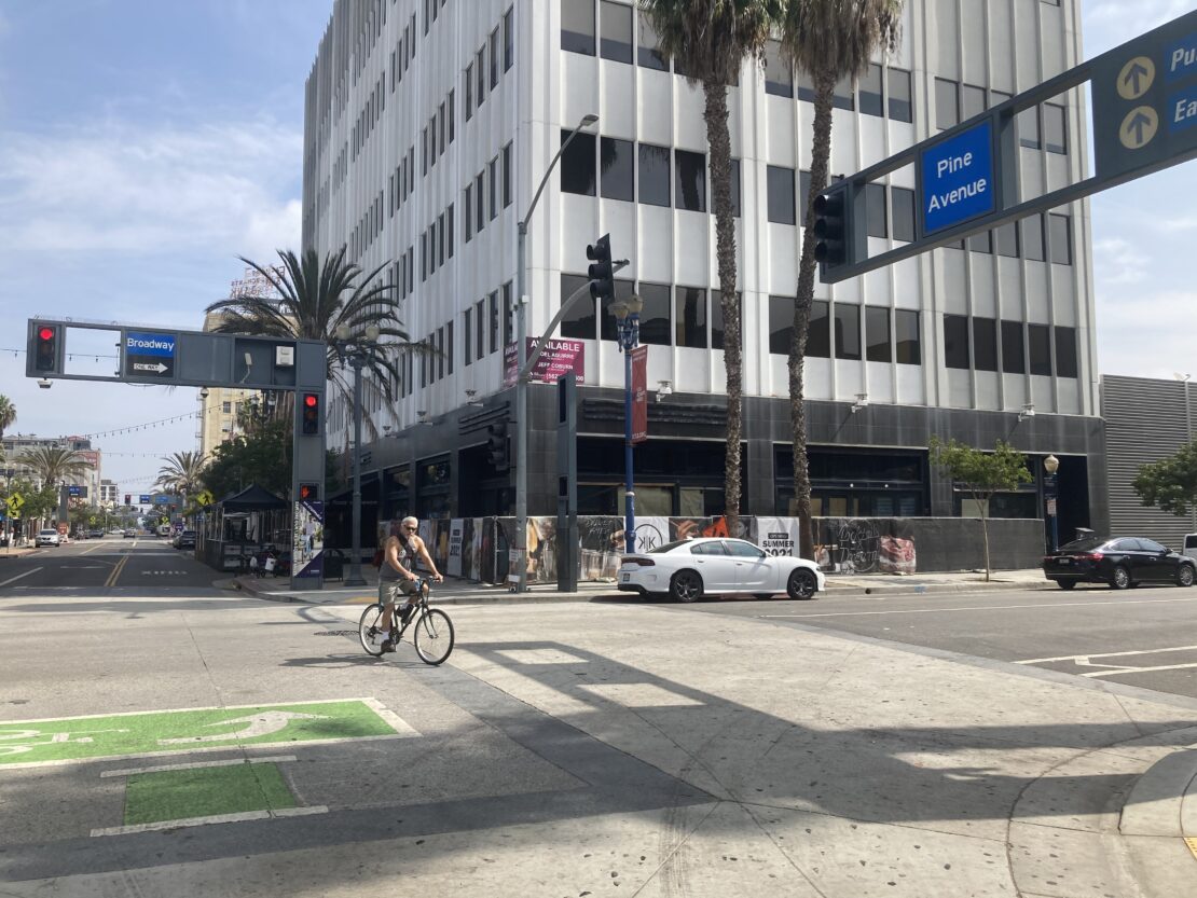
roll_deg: -0.1
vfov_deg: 49.8
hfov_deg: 63.4
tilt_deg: +6.0
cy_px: 449
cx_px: 598
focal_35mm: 28
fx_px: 968
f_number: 1.8
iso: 20
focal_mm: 3.99
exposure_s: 1/1946
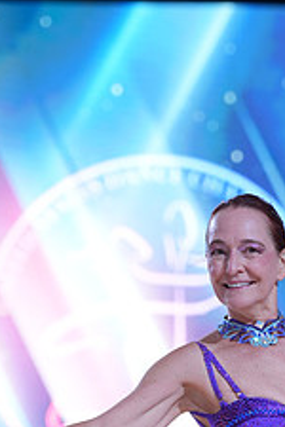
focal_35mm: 323
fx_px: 3835
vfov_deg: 6.3
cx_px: 206
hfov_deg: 4.3
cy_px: 528
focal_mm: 125
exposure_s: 1/400
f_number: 4
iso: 800
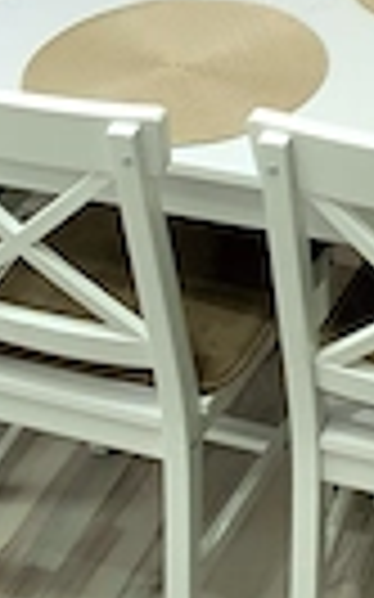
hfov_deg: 15.3
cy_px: -243
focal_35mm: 83
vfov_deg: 21.7
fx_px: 1355
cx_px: 424
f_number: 2.4
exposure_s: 1/50
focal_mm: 4.3
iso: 160
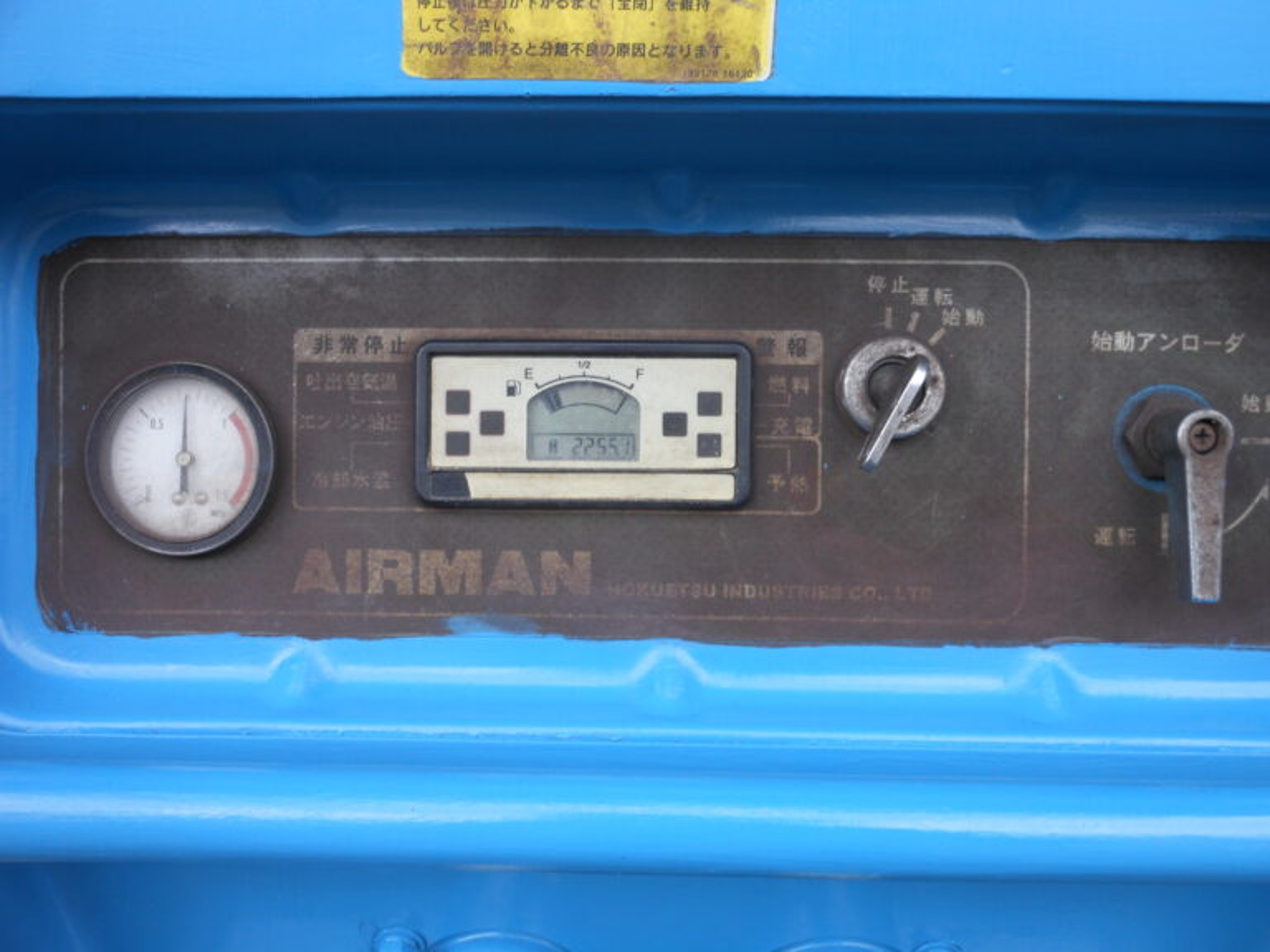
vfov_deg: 49.7
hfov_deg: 63.4
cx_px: 635
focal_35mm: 28
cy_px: 476
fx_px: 1027
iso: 80
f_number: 3.7
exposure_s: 1/40
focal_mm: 5
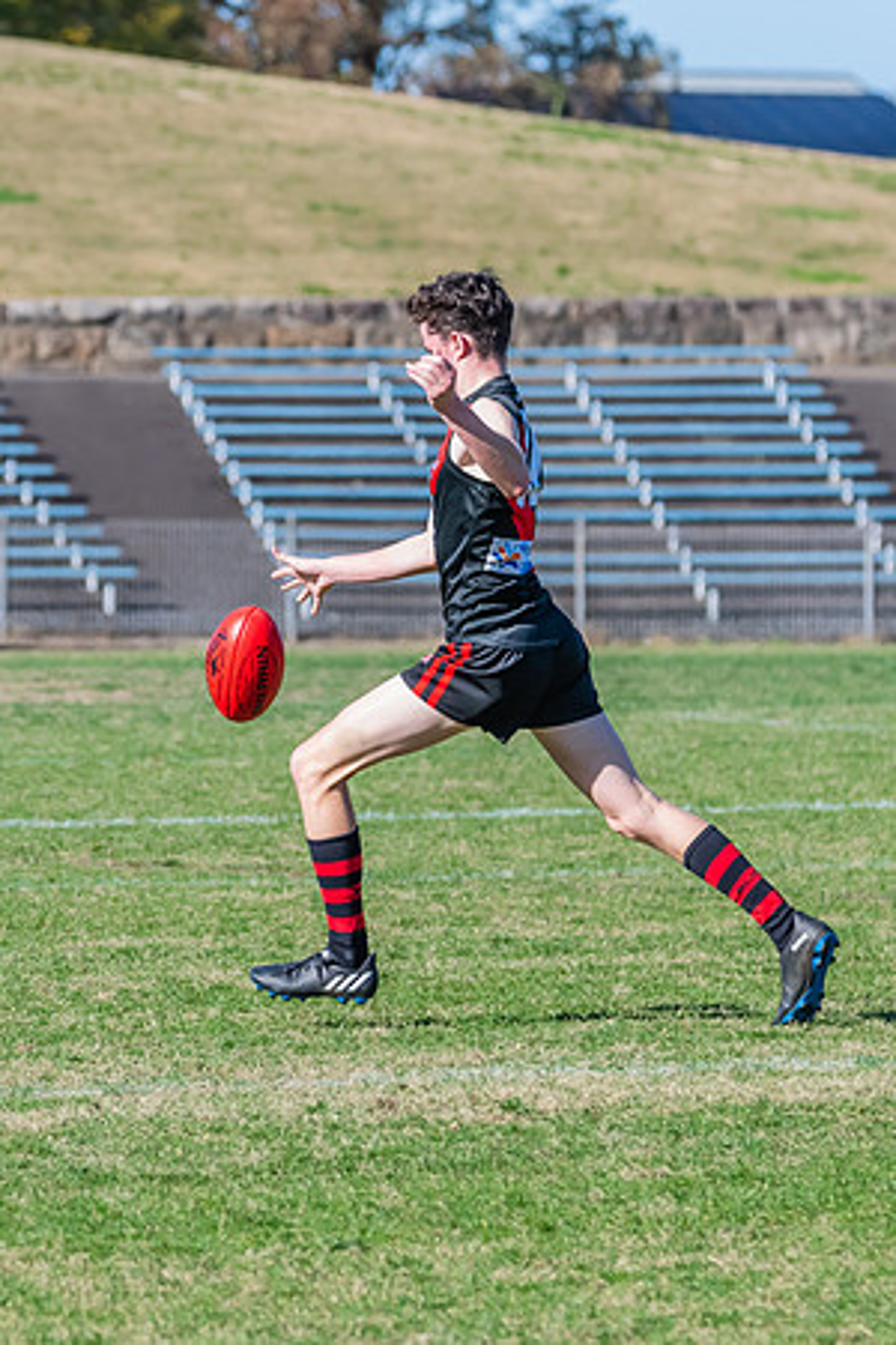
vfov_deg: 4.4
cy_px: 537
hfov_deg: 2.9
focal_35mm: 466
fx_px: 17413
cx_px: 264
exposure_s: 1/1600
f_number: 9
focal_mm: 240
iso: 800
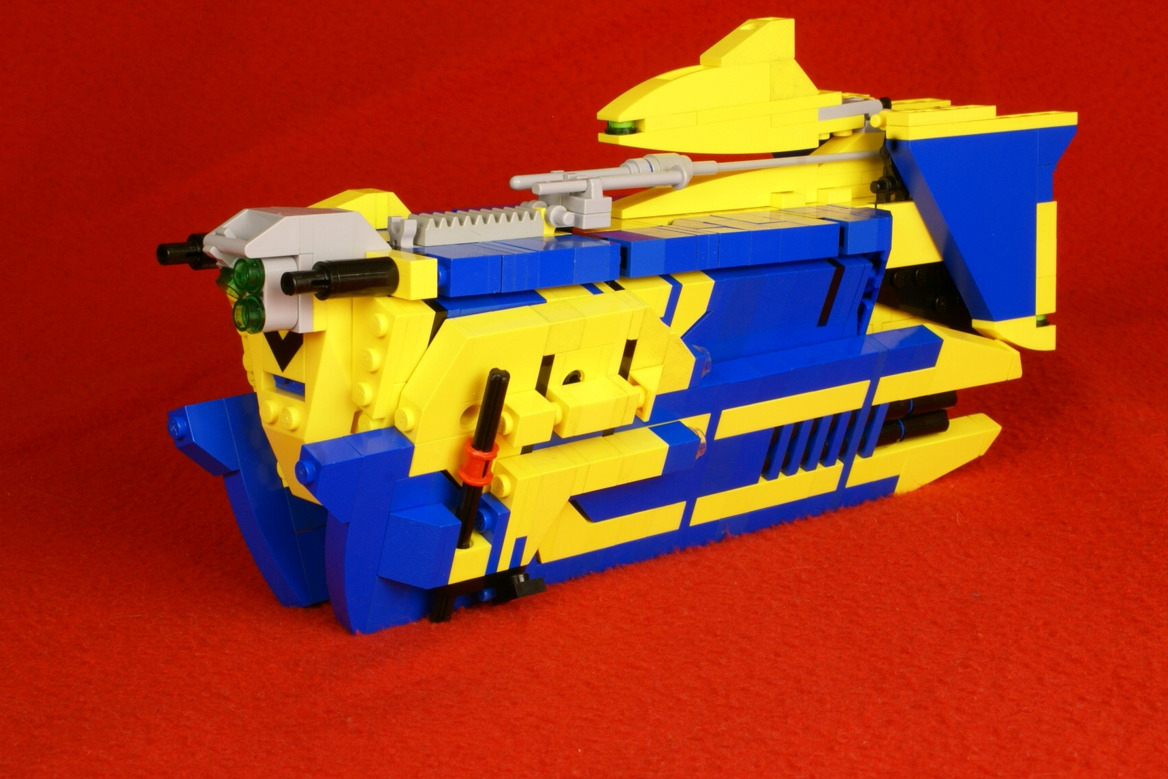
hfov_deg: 26.8
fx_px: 2451
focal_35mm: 76
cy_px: 369
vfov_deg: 18.0
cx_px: 627
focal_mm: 45
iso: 100
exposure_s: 10
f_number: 22
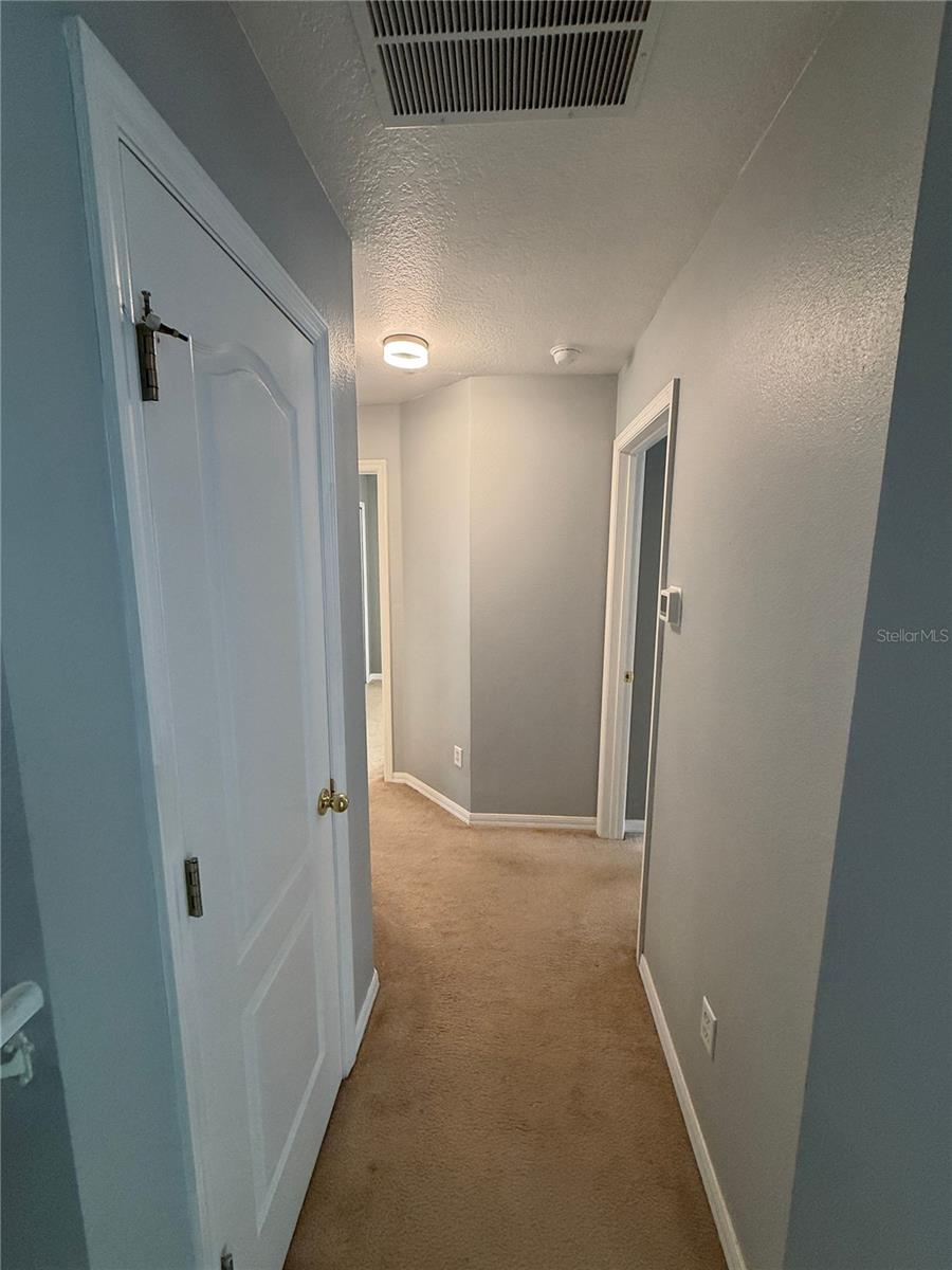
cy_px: 635
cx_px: 476
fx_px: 513
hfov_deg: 85.7
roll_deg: -0.4
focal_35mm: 14
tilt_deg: -7.6
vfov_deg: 102.1
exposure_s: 1/60
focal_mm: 2.22
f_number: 2.2
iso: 320
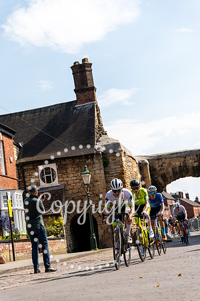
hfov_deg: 18.2
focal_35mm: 75
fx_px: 625
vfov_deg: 27.0
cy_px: 150
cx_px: 100
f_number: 4.5
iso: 100
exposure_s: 1/640
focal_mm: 75
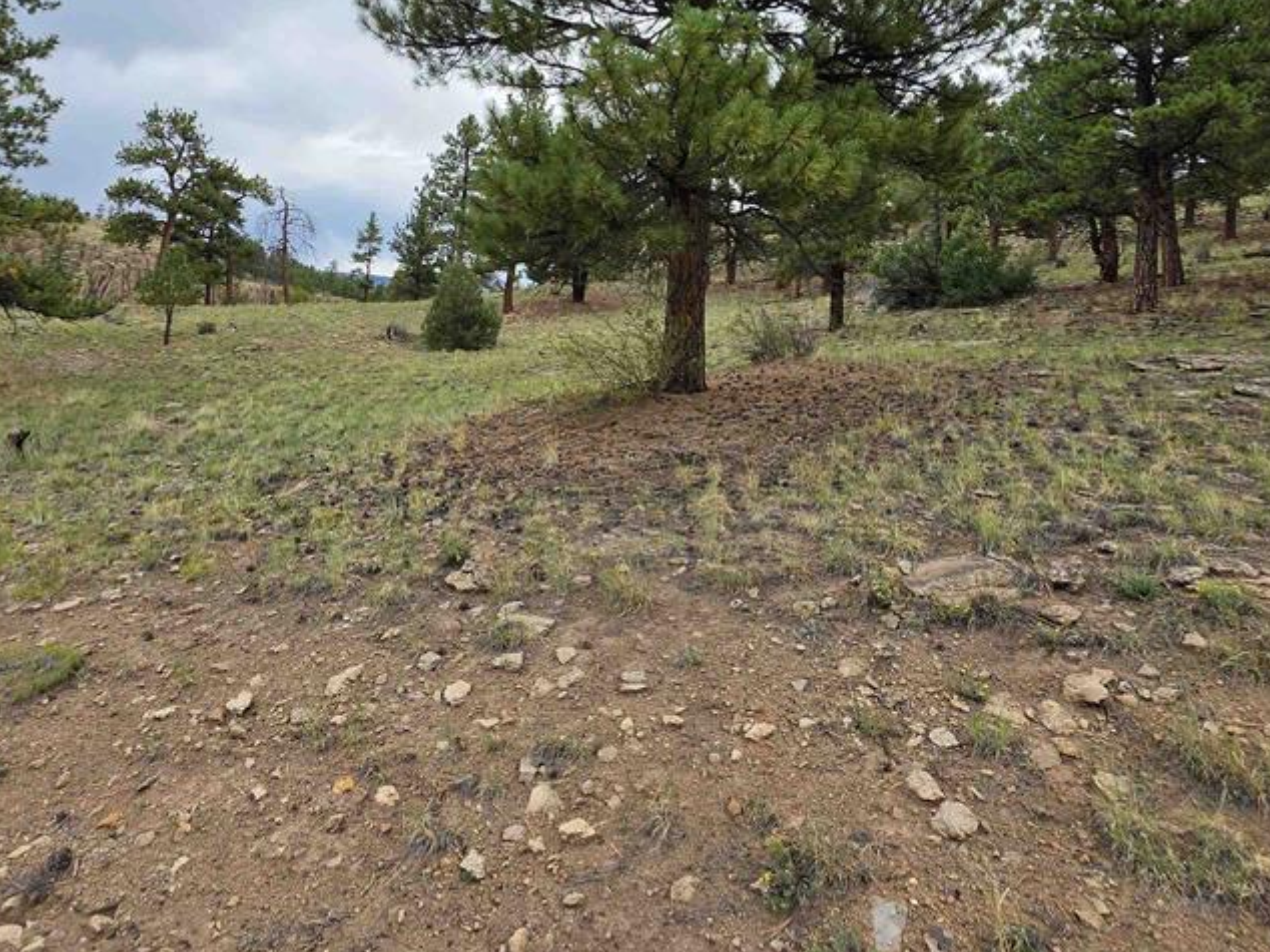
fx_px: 770
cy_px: 317
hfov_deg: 78.7
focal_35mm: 21
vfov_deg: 61.8
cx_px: 557
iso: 32
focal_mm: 2.2
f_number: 1.9
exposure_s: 1/1255
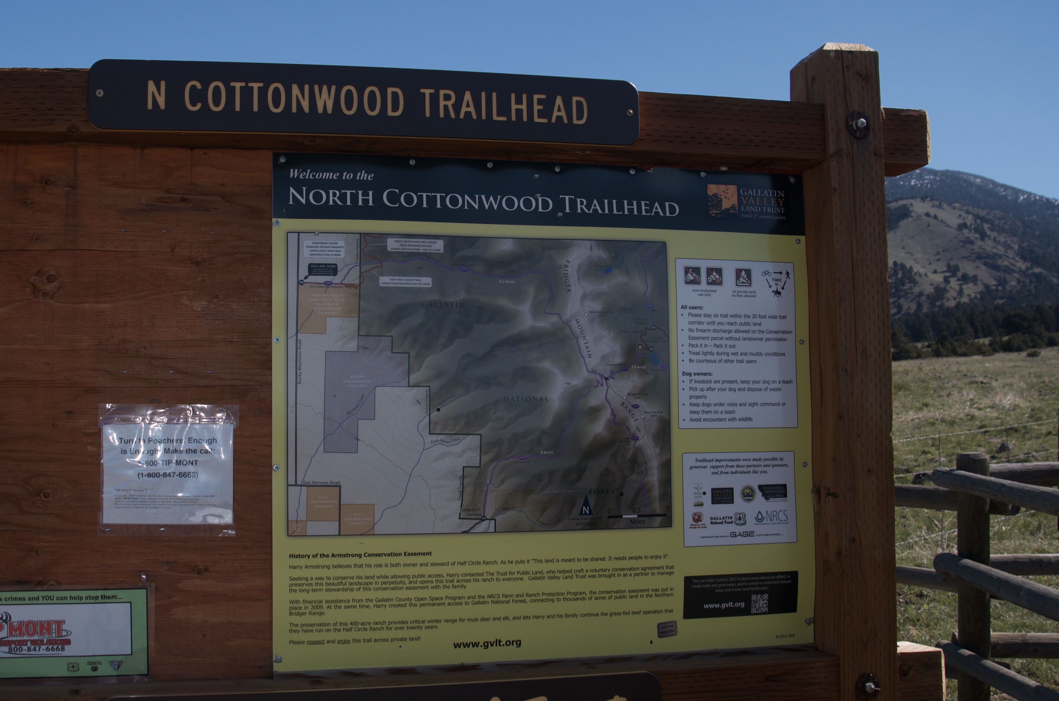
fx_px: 1086
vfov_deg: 35.8
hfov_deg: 51.2
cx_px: 369
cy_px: 347
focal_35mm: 37
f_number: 5.6
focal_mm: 18
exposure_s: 1/320
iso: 100
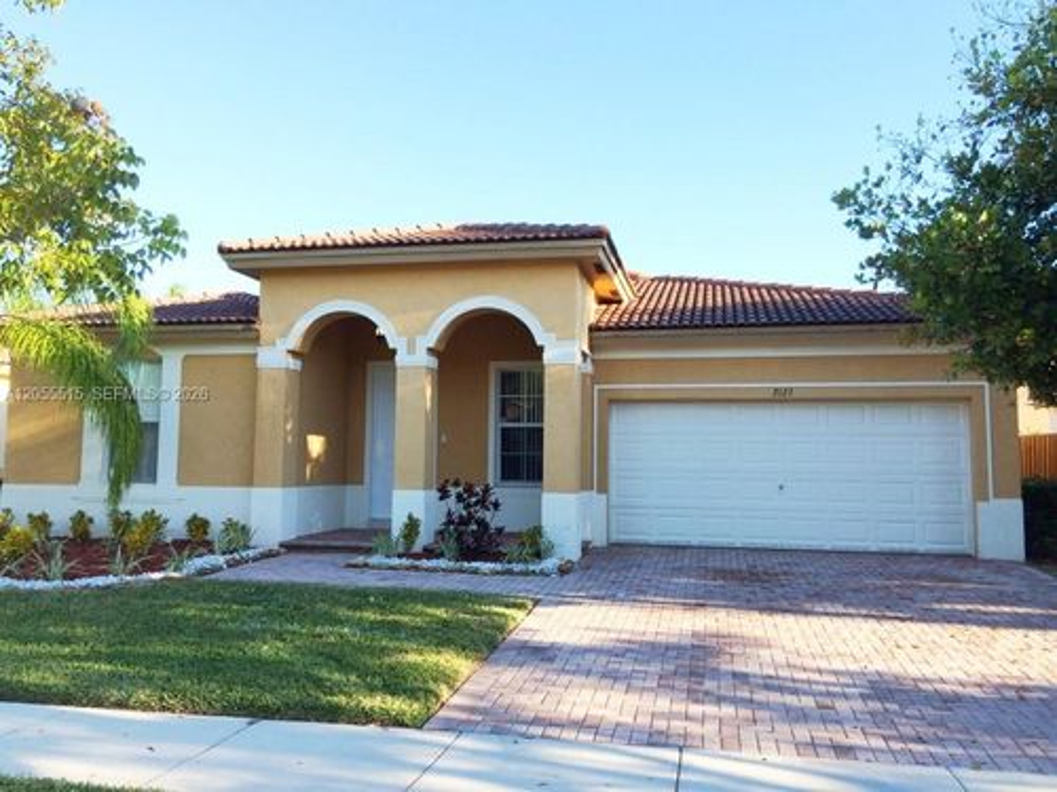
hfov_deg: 61.7
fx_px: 886
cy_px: 396
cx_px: 528
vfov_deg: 48.2
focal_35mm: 29
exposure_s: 1/483
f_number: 2.2
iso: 32
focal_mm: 4.15
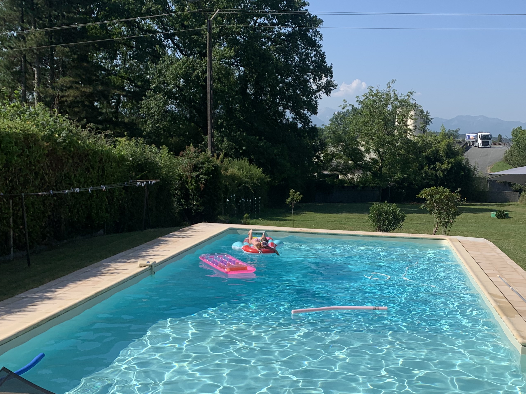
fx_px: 623
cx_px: 363
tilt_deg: -10.8
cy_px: 273
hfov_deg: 44.9
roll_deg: -2.6
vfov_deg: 34.7
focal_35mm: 41
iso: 25
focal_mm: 4.25
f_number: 1.8
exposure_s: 1/3650
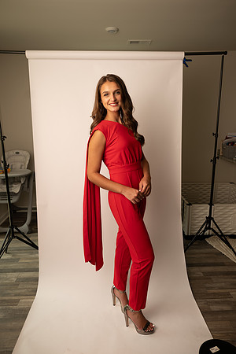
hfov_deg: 53.1
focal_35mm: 24
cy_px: 177
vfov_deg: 73.7
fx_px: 236
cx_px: 118
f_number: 3.2
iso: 100
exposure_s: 1/160
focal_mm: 24
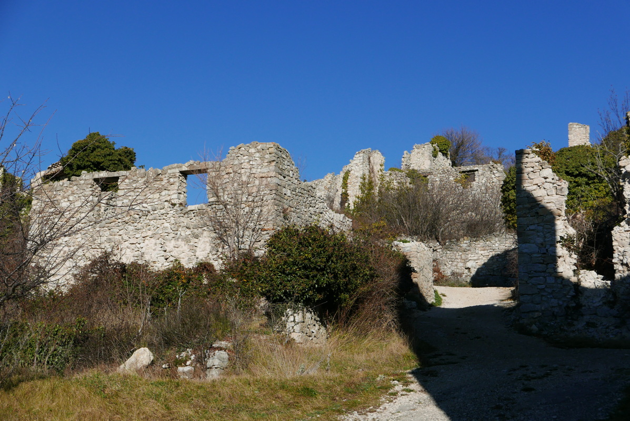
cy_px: 210
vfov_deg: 24.2
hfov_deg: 35.6
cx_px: 315
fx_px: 981
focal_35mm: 56
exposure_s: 1/1300
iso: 200
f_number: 5.6
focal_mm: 25.4
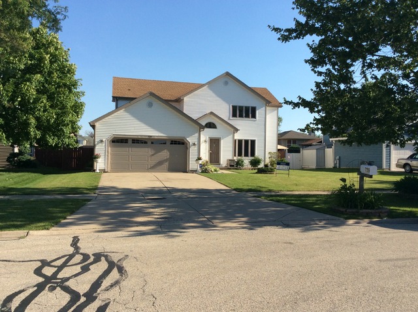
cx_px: 209
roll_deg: +0.3
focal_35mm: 32
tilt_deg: -0.2
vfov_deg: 44.1
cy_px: 156
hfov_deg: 56.9
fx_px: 386
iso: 32
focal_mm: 3.3
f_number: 2.4
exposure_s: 1/1100
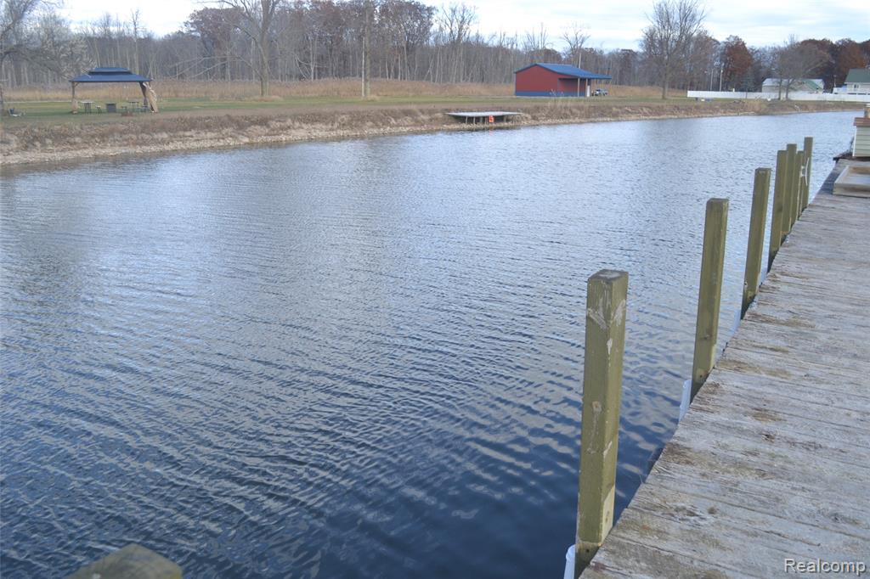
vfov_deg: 39.9
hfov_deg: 57.2
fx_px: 797
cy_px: 290
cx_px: 435
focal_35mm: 33
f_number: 6.3
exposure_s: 1/160
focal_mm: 22
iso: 100
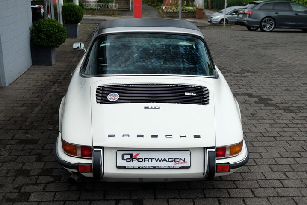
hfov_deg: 42.7
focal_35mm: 46
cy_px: 97
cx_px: 150
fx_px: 392
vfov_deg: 29.3
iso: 200
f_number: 4.5
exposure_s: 1/150
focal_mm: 28.9
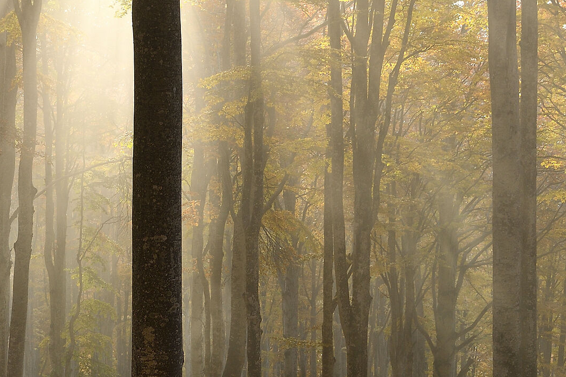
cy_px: 101
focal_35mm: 108
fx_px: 1698
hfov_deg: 18.7
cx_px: 74
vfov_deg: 12.6
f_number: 9
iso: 100
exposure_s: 1/20
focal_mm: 32
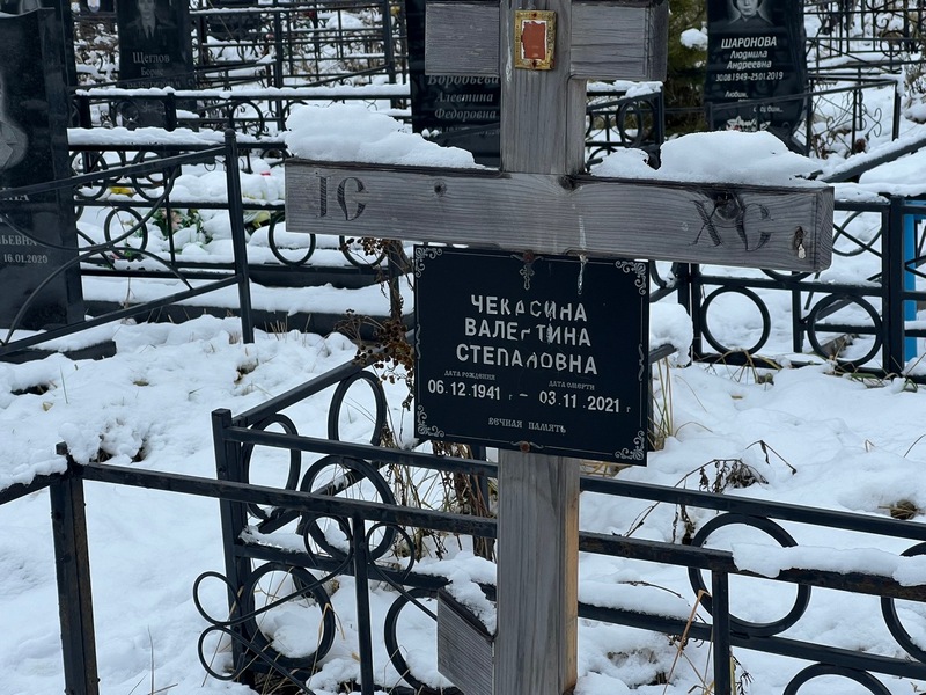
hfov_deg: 25.3
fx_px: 2060
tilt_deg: -13.2
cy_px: 348
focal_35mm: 77
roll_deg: +3.7
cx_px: 463
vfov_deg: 19.1
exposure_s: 1/99
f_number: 2.8
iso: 32
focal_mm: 9
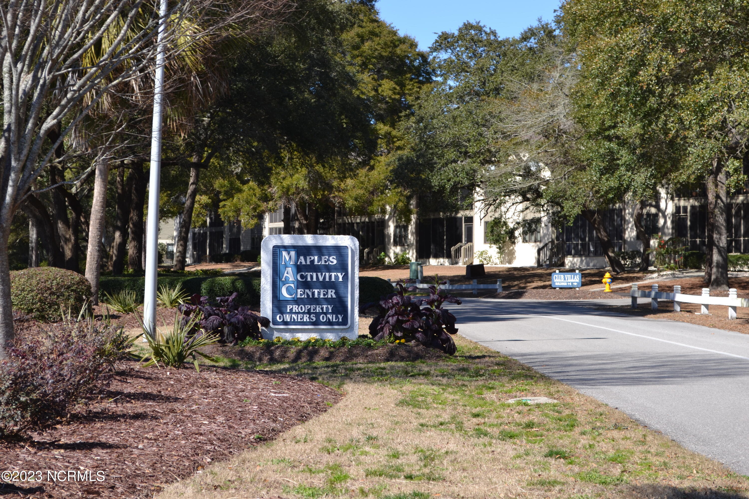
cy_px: 250
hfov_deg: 26.0
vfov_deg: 17.5
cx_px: 374
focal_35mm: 78
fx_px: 1623
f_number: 7.1
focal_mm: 52
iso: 100
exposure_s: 1/200
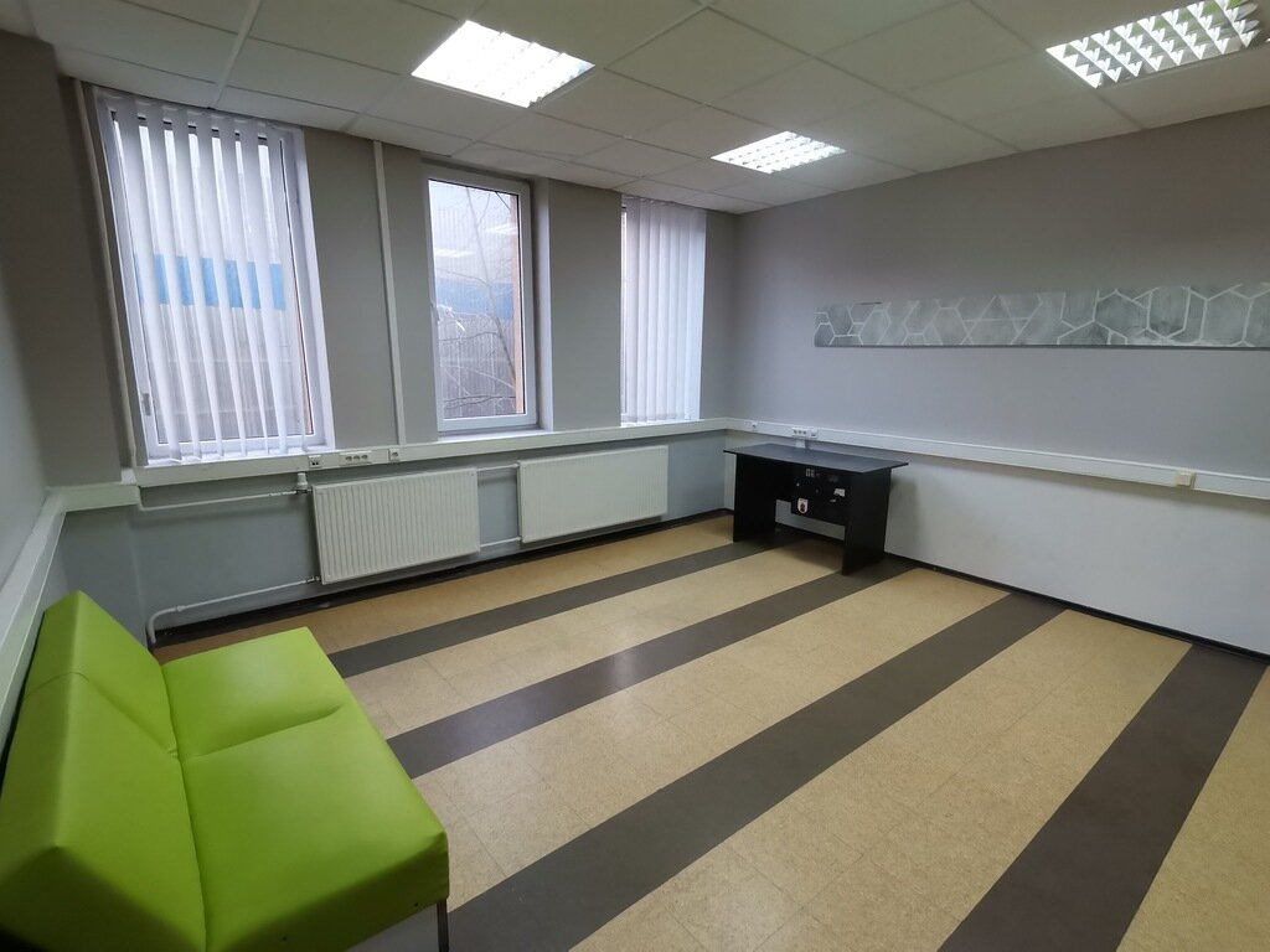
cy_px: 476
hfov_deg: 91.0
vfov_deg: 74.7
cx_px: 635
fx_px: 624
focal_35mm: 17
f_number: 2.4
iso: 200
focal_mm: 1.78
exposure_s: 1/50
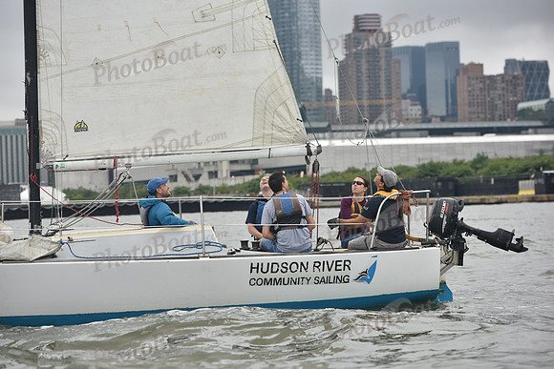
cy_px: 184
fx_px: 1724
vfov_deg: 12.2
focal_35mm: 112
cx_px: 277
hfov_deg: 18.3
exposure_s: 1/1000
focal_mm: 112
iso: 400
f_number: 4.5
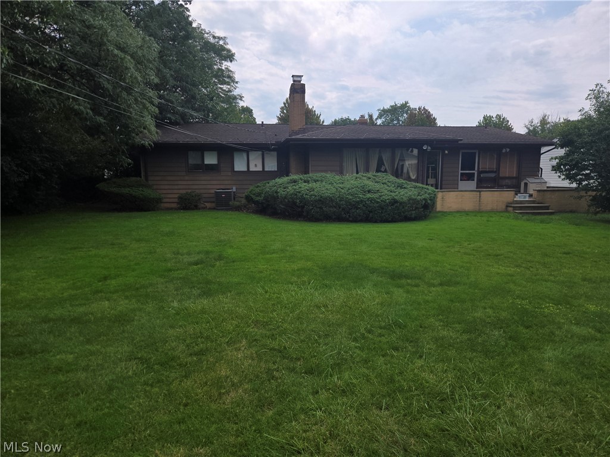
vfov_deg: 58.9
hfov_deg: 73.9
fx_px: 405
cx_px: 305
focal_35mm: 23
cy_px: 228
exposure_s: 1/2470
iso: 25
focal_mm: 5.4
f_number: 1.8
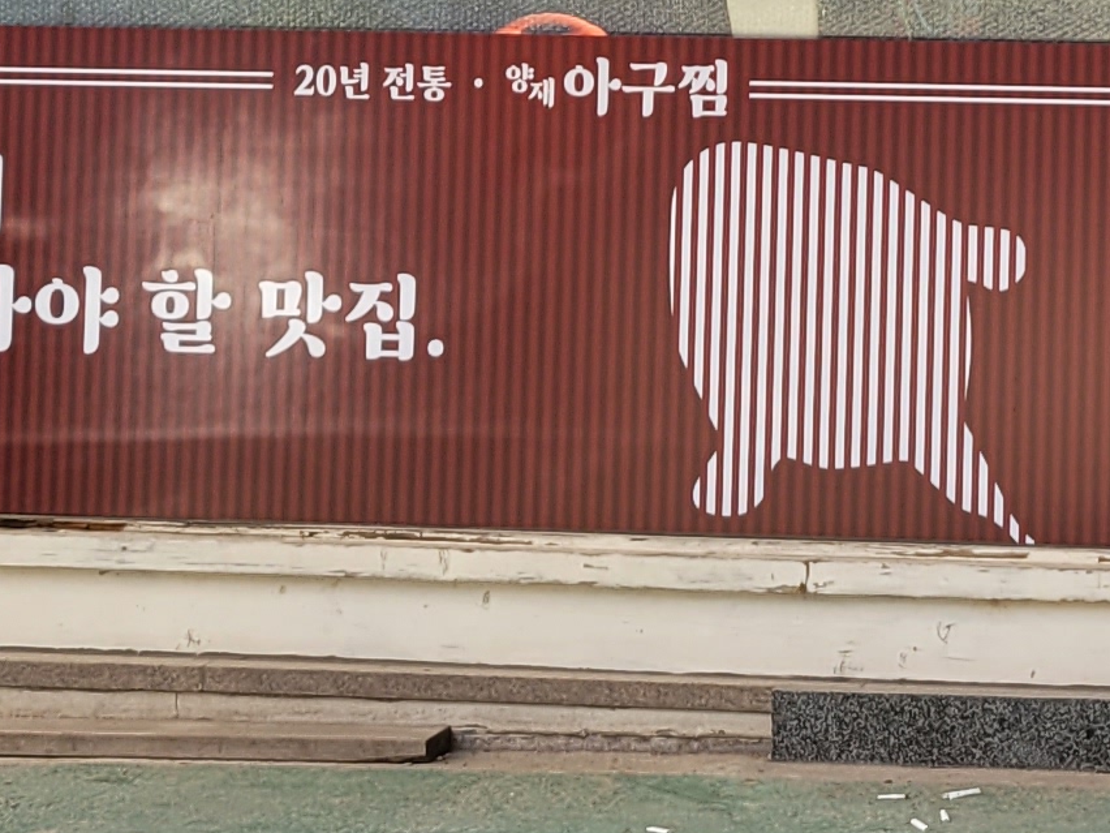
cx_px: 1866
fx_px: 3944
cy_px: -438
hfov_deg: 14.5
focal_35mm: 123
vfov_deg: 11.5
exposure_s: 1/120
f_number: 1.8
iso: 40
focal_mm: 5.4
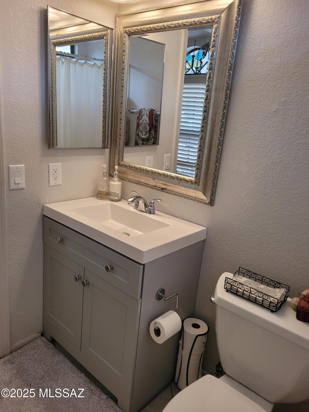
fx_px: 309
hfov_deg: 53.1
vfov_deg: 67.3
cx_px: 154
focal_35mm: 26
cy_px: 206
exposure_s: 1/120
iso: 200
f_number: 1.8
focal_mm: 5.4
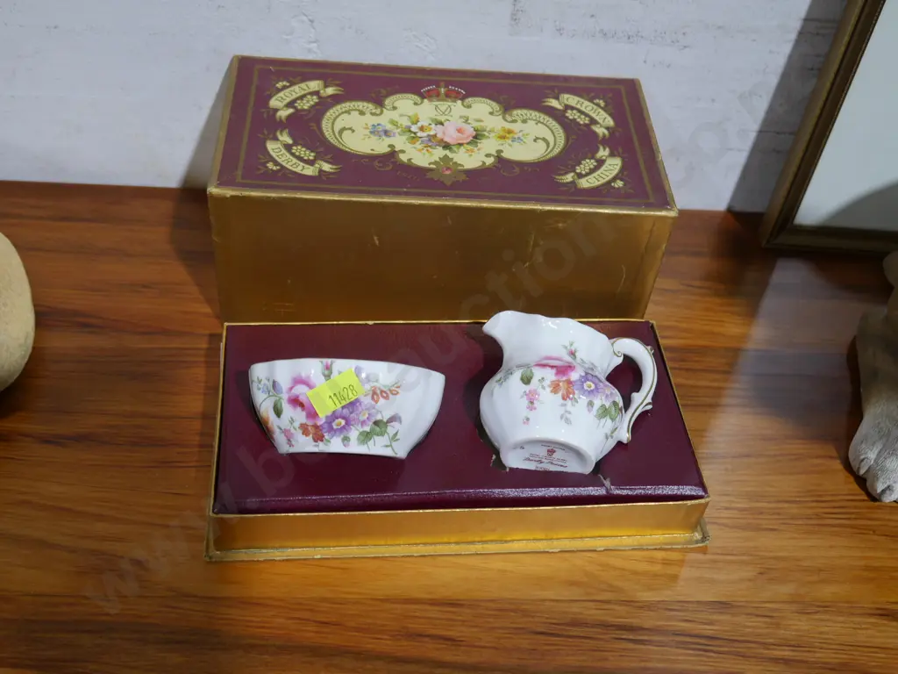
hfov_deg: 49.0
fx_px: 986
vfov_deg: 37.7
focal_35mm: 38
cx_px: 449
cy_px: 337
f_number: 4.1
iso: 400
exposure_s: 1/60
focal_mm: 19
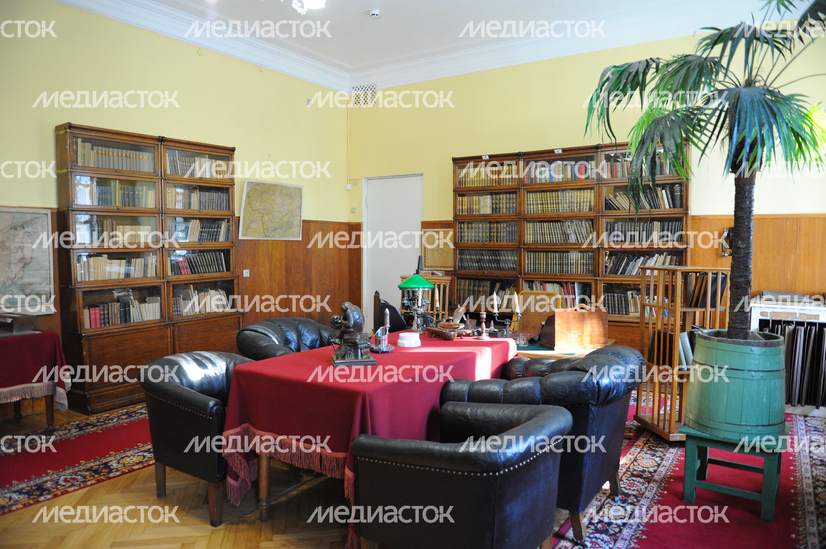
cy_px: 274
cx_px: 413
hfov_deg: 73.8
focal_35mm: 24
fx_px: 550
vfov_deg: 53.1
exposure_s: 1/60
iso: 2500
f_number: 2.8
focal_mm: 24
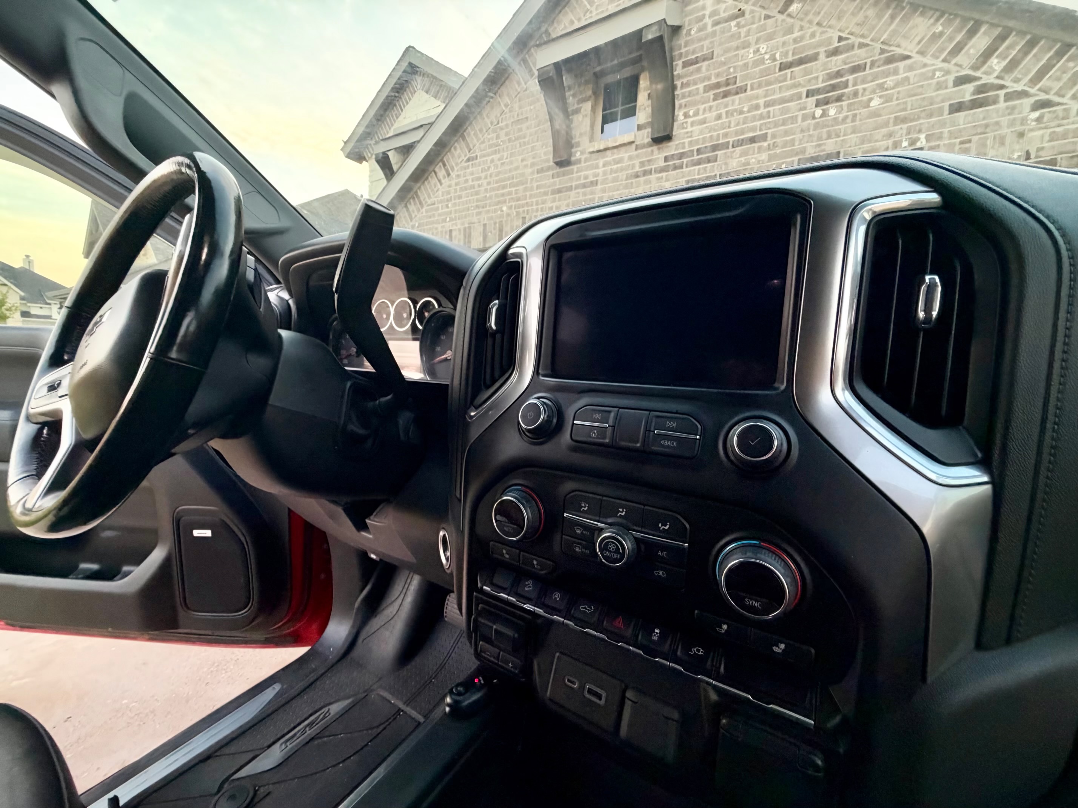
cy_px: 404
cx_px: 539
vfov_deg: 85.7
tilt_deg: -6.4
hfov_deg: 102.1
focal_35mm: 14
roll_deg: -2.8
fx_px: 436
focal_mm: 2.22
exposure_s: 1/60
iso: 500
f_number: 2.2
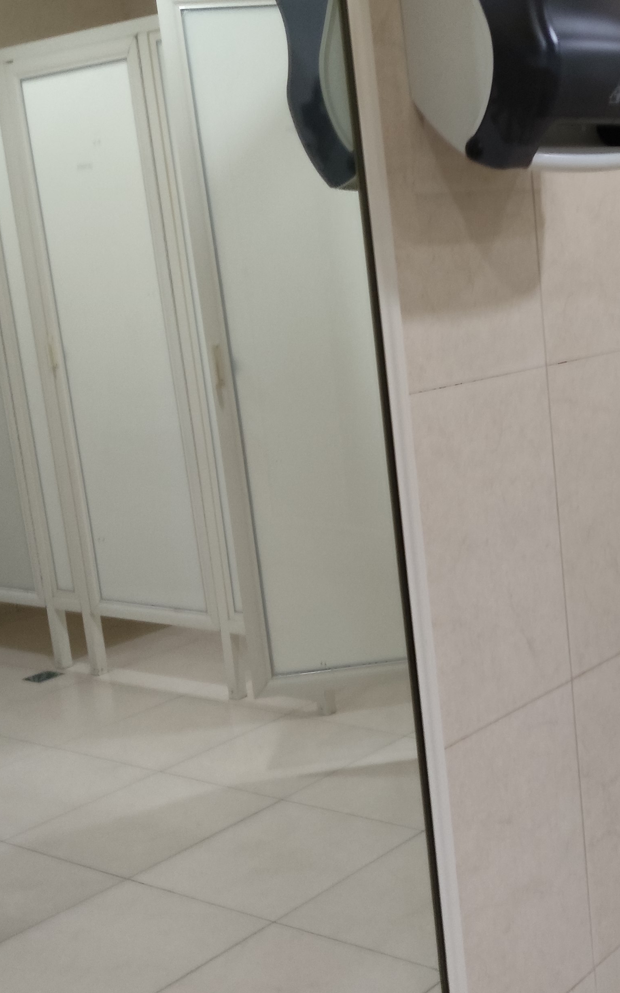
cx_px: 595
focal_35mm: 50
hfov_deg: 24.8
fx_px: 1352
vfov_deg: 40.3
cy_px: 515
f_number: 1.79
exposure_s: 1/30
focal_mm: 4.71
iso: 640
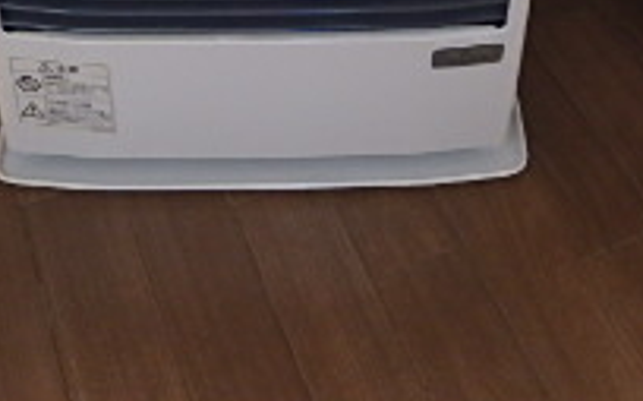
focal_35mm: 70
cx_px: 334
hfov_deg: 29.4
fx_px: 1225
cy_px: -328
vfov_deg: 15.7
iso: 200
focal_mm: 3.7
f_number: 3.5
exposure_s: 1/40
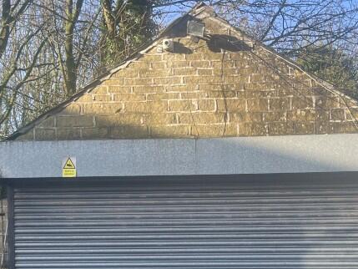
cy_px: 241
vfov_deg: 23.1
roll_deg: -0.3
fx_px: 641
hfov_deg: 31.0
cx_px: 226
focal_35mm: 62
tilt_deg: -0.4
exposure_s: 1/437
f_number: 1.6
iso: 50
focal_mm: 5.1
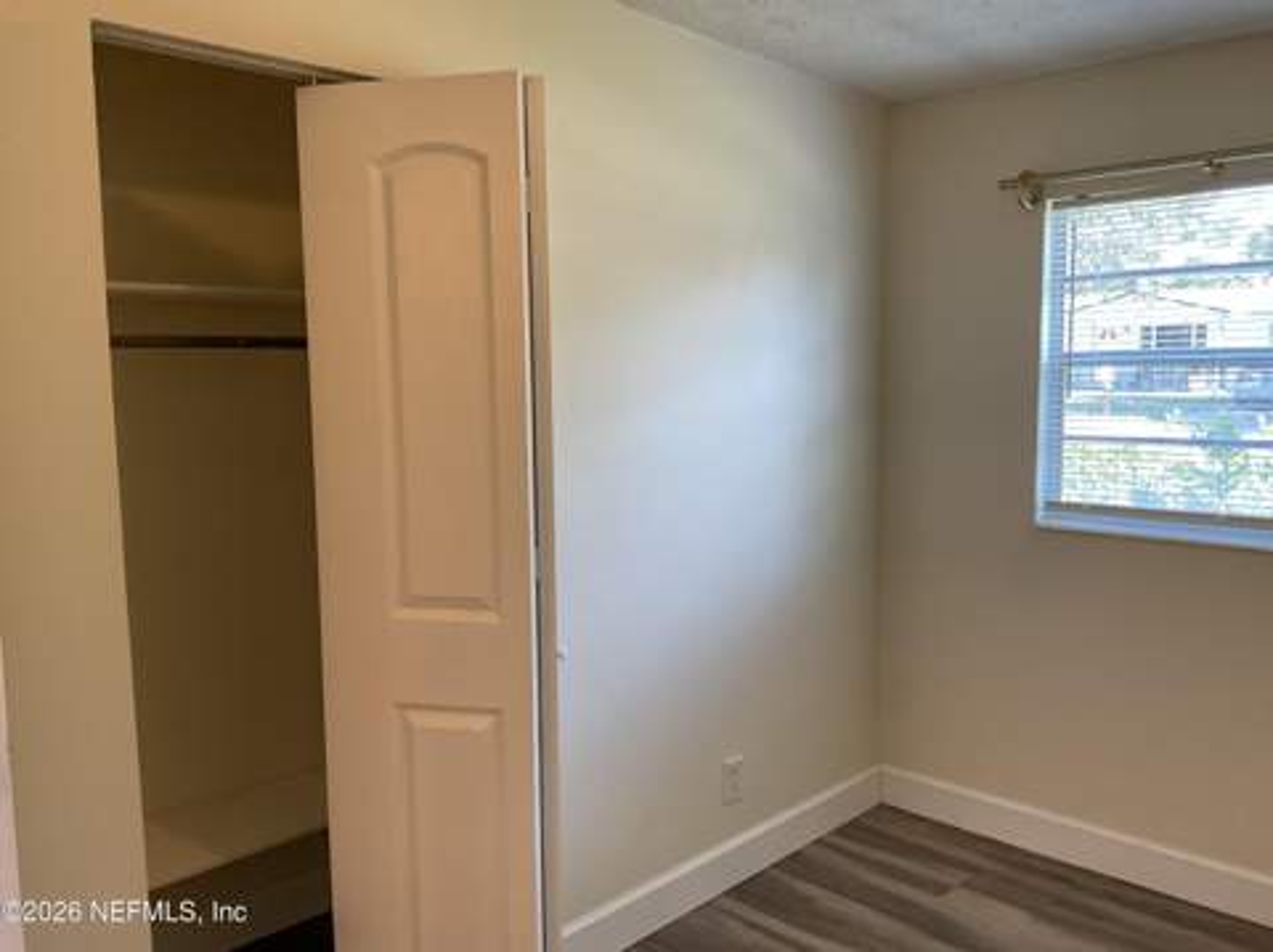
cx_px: 636
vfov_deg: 48.2
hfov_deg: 61.7
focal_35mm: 29
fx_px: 1065
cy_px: 476
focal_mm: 3
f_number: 1.8
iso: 80
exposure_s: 1/60
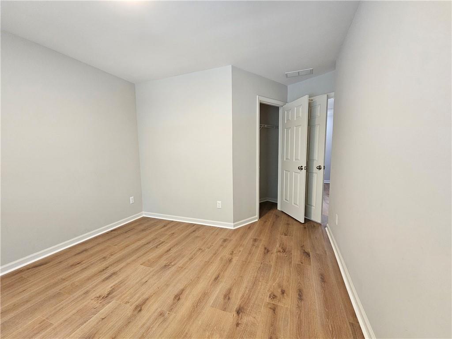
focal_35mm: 13
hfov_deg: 106.2
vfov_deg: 89.9
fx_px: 170
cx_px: 226
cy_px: 170
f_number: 2.2
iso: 320
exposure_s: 1/40
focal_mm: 2.2
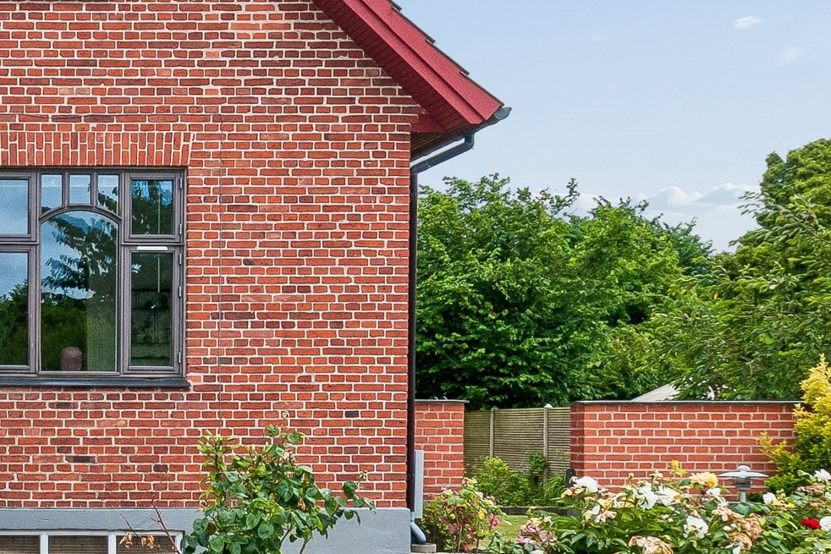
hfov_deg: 31.2
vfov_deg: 24.6
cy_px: 295
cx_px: -135
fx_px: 1270
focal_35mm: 55
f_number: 10
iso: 200
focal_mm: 12
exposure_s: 1/250
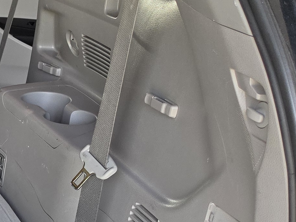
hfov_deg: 15.6
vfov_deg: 14.7
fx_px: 855
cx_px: -297
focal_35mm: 100
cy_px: 187
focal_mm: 6.5
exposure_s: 1/120
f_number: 1.4
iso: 100
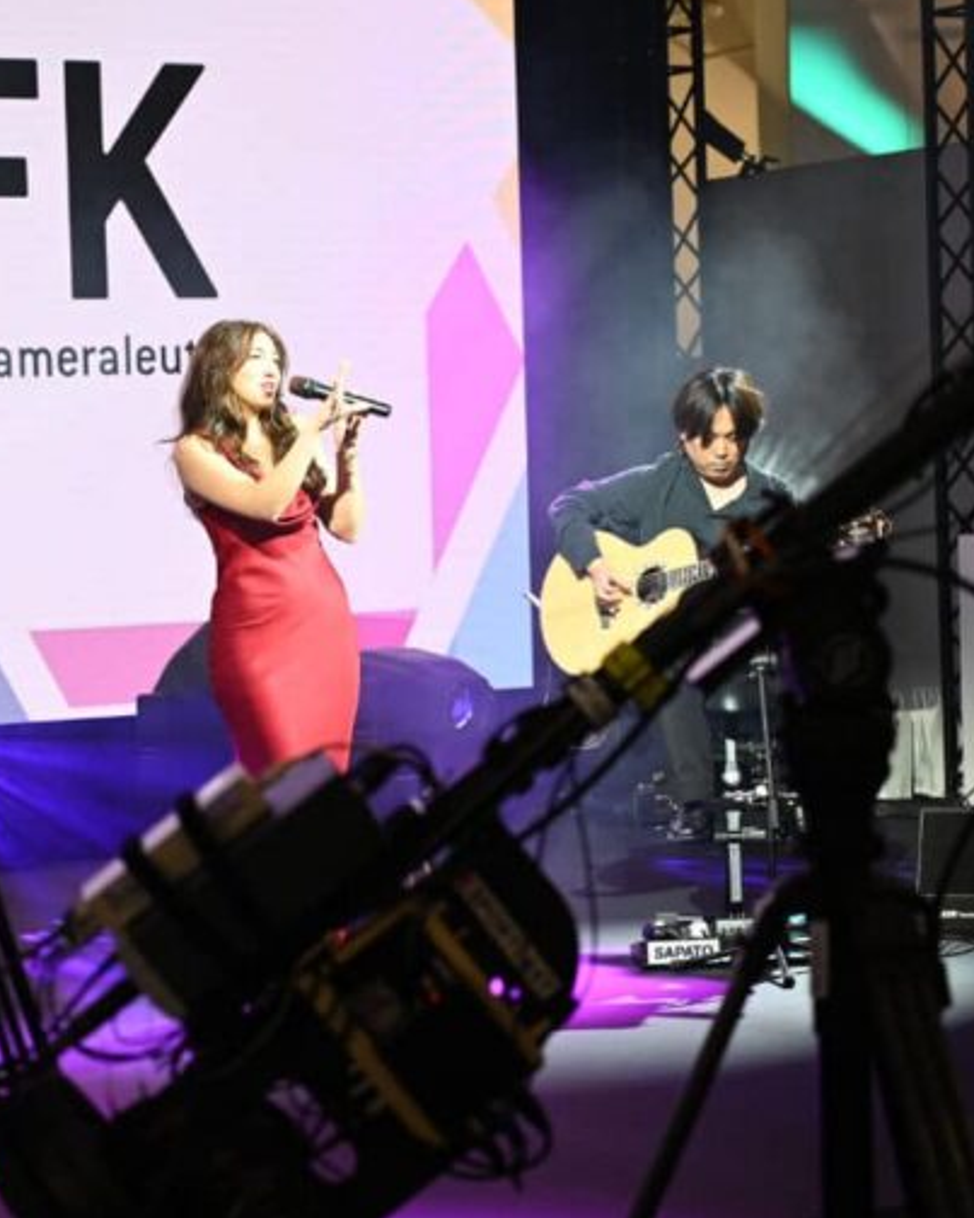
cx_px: 280
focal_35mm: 100
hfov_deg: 15.3
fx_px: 3604
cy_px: 605
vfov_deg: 19.2
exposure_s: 1/125
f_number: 4
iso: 720
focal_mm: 70
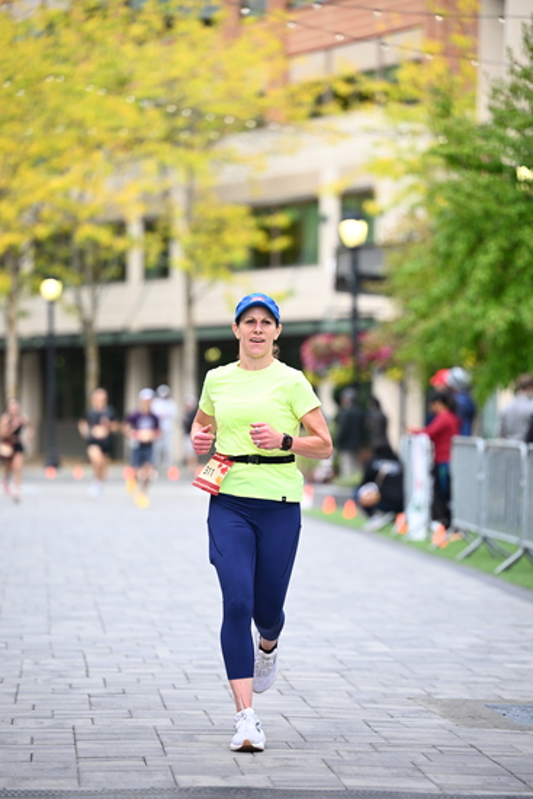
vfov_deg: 14.1
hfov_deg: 9.5
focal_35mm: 145
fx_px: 3218
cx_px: 266
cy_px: 400
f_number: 2.8
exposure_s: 1/1600
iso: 1000
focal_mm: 145
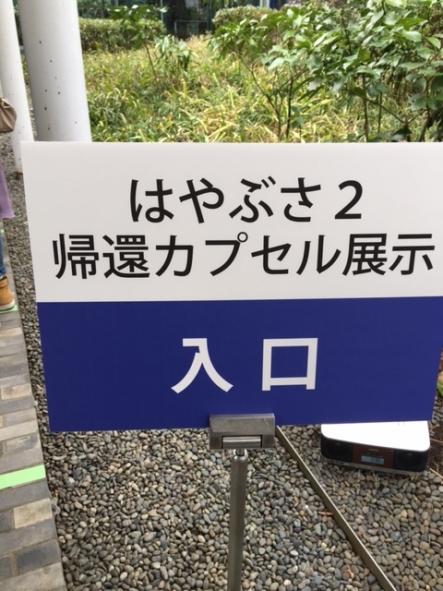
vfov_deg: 61.7
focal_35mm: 29
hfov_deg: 48.2
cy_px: 296
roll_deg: -1.1
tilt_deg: -28.9
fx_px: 495
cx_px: 222
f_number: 2.2
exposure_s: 1/120
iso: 40
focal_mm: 4.15
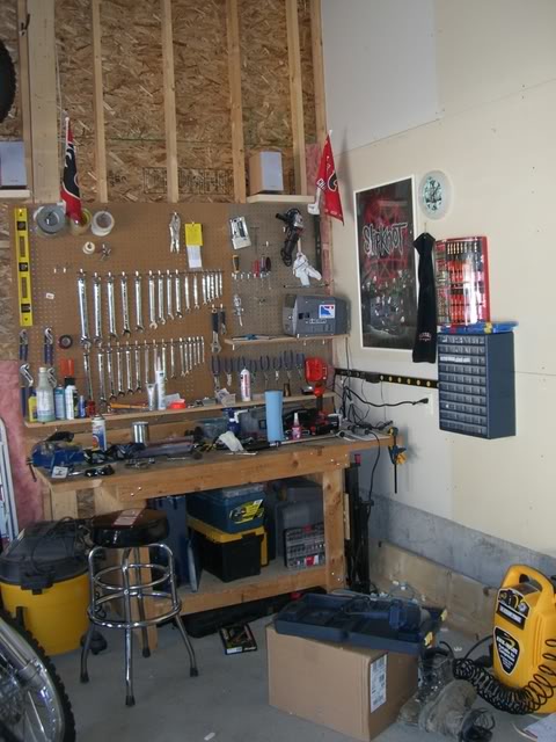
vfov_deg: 49.0
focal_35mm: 38
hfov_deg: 37.7
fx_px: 814
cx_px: 278
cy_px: 371
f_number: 2.7
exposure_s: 1/60
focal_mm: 6.2
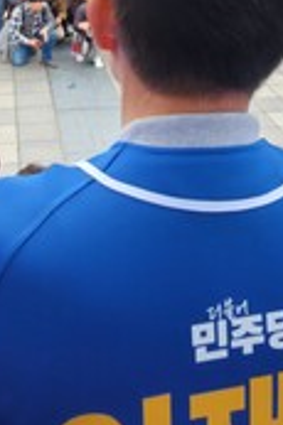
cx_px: 199
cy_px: 15
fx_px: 555
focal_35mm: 47
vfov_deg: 38.0
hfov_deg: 28.3
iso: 32
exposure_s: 1/182
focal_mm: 1.7
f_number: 2.2
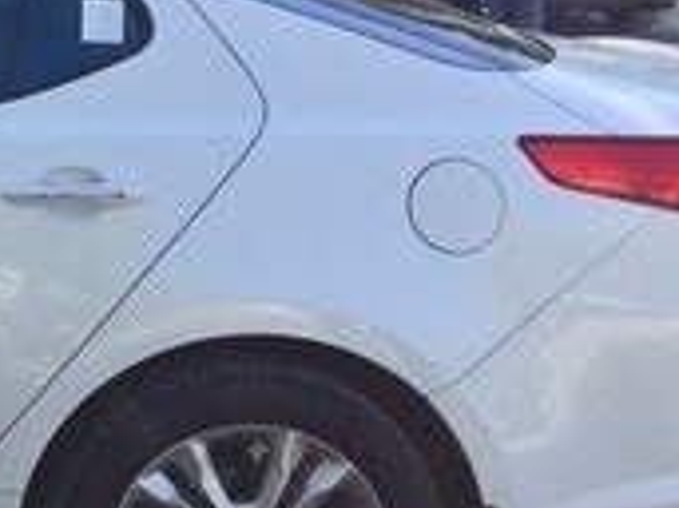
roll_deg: -0.2
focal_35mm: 112
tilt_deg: -11.5
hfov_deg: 15.8
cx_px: -421
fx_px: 2195
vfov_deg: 13.2
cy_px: 260
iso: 32
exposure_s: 1/805
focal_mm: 4.15
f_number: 2.2
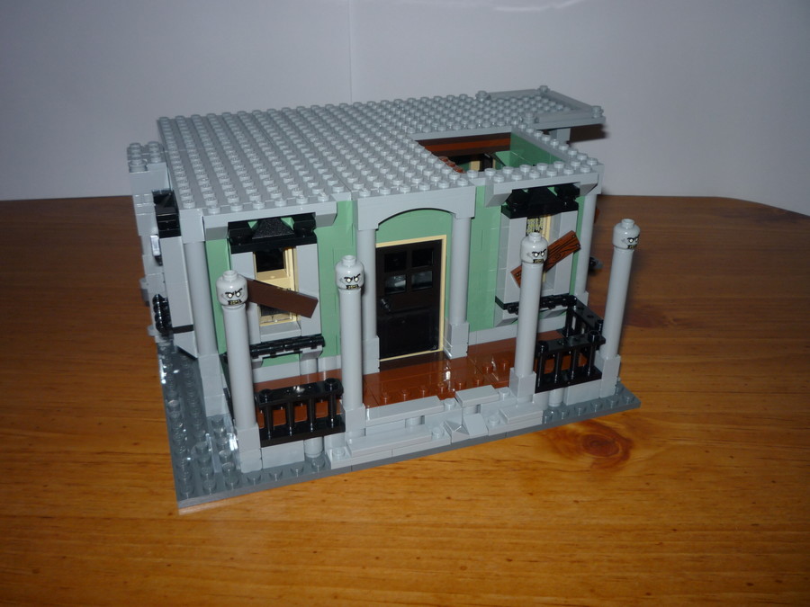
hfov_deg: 56.8
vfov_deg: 44.2
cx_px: 405
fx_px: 749
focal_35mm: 32
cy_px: 304
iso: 100
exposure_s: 1/30
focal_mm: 5.2
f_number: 4
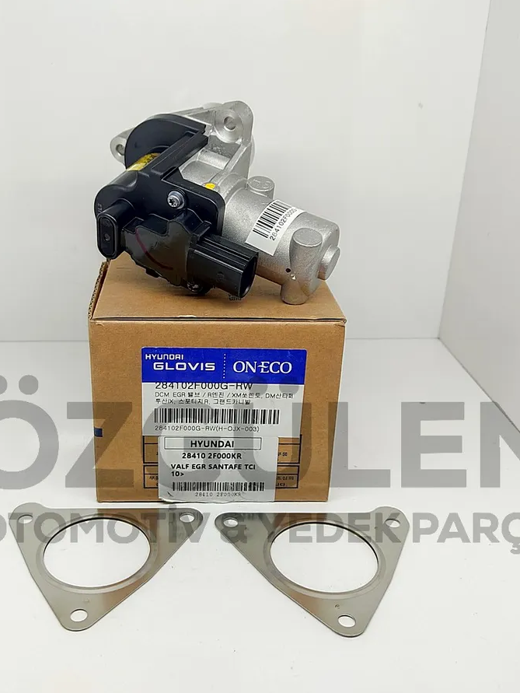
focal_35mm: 35
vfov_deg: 52.6
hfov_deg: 40.5
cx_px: 197
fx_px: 701
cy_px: 348
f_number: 1.79
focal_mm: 4.74
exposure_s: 1/60
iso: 120
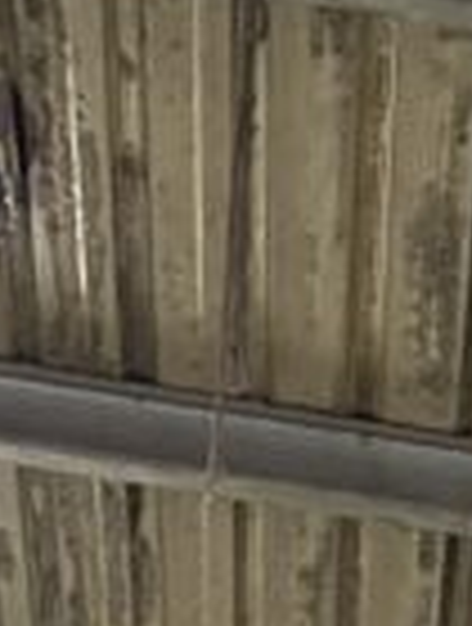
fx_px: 3457
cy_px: 1968
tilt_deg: -0.1
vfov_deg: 8.4
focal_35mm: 191
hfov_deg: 7.4
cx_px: 1025
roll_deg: -3.0
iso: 400
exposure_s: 1/50
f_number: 1.6
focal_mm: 5.1
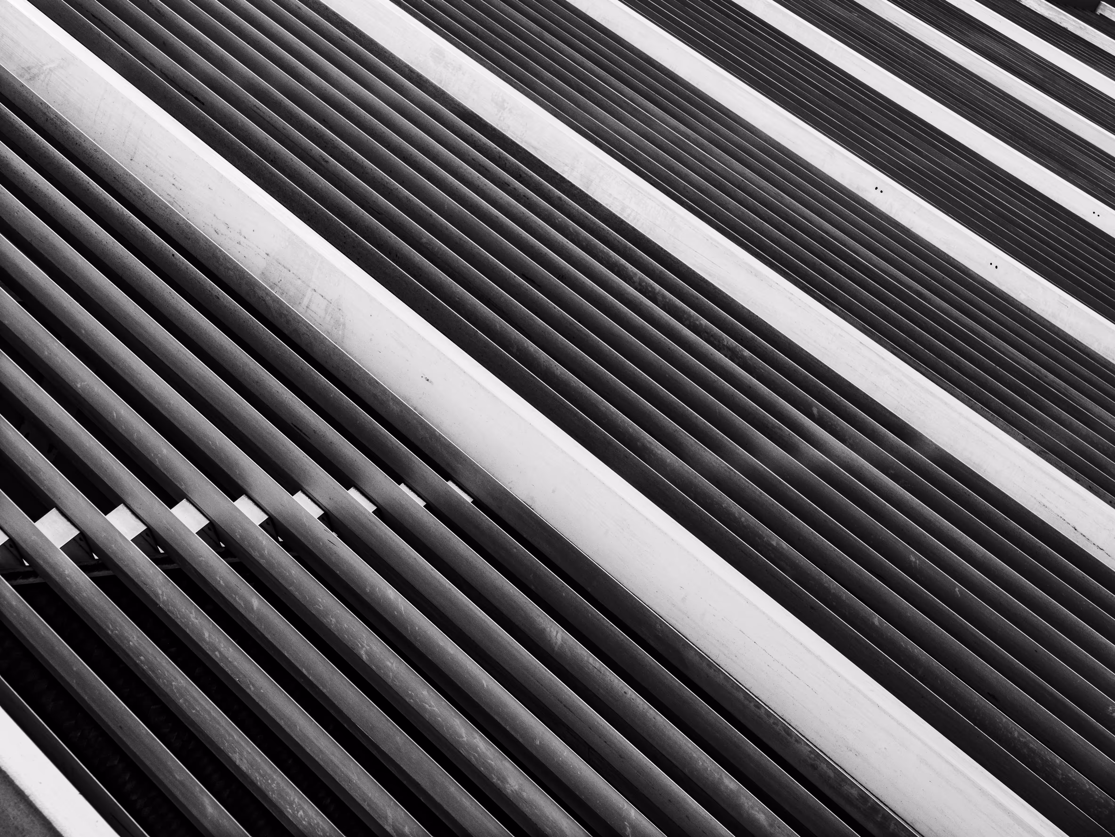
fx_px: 2416
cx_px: 558
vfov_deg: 19.6
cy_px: 418
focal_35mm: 75
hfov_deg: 26.0
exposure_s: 1/200
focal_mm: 34
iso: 200
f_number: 8
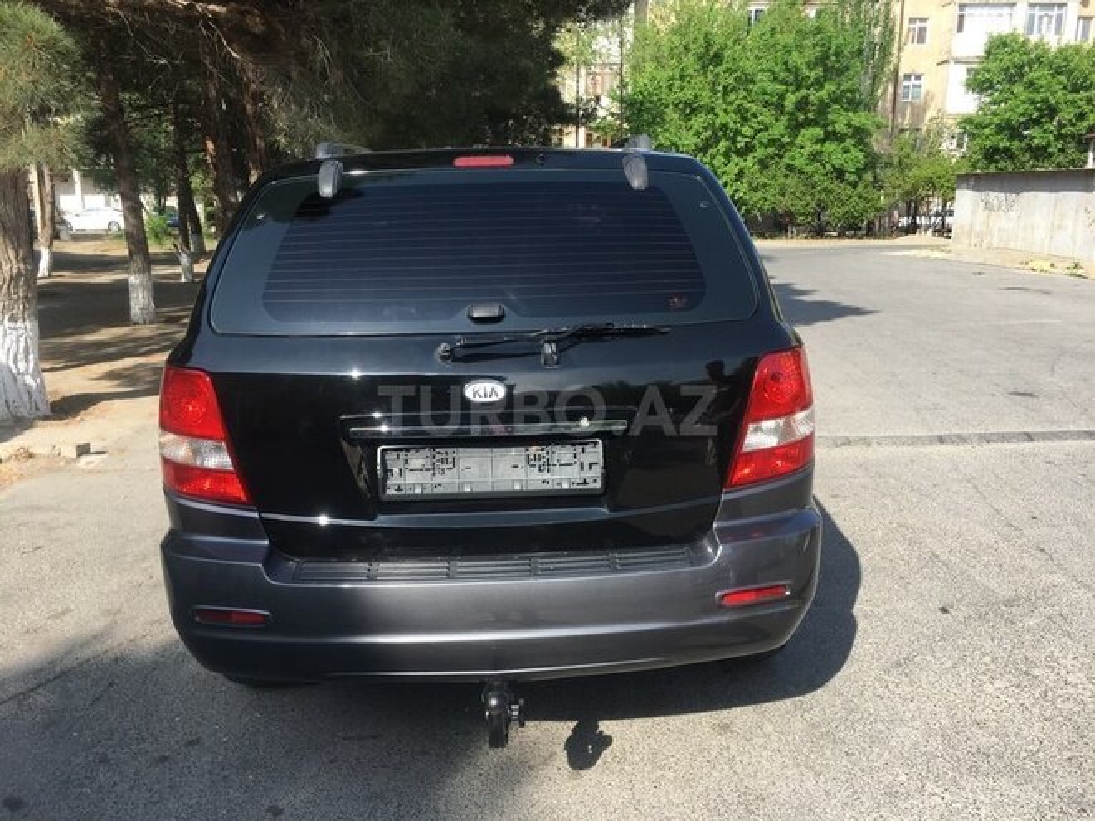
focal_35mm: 29
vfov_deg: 48.2
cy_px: 410
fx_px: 917
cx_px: 548
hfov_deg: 61.7
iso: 25
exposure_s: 1/686
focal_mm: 4.15
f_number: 2.2
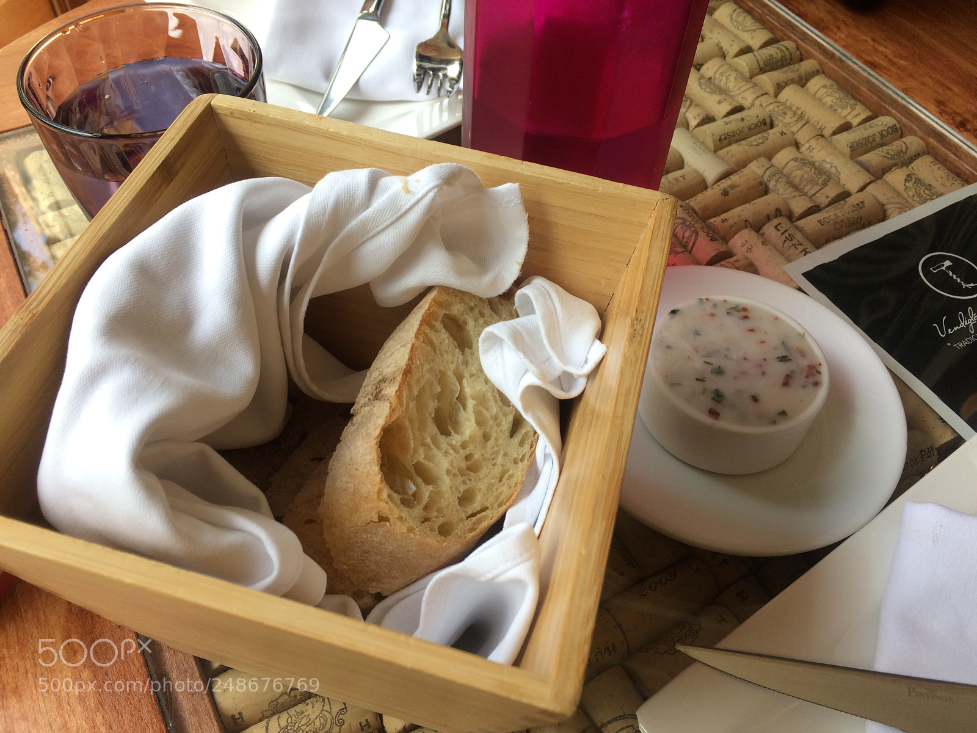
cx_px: 488
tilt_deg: -52.6
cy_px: 366
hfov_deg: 61.7
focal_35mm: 29
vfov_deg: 48.2
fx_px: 818
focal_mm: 4.15
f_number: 2.2
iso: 32
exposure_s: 1/123
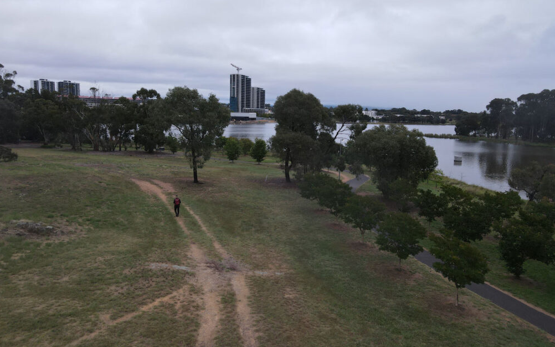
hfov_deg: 70.4
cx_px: 281
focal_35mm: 26
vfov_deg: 47.6
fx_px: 393
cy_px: 168
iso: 100
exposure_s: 1/20
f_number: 2.8
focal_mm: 4.5
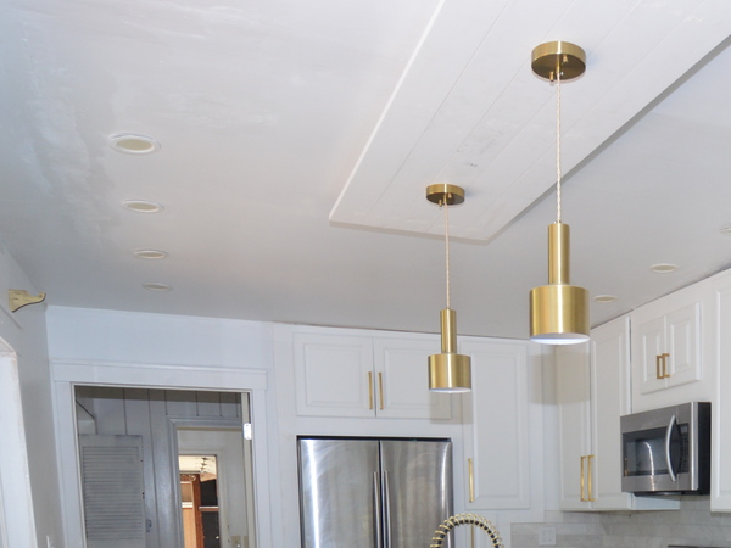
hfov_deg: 45.5
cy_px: 642
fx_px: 824
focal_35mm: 39
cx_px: 581
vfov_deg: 31.4
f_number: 5.6
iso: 320
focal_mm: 10
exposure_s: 1/125
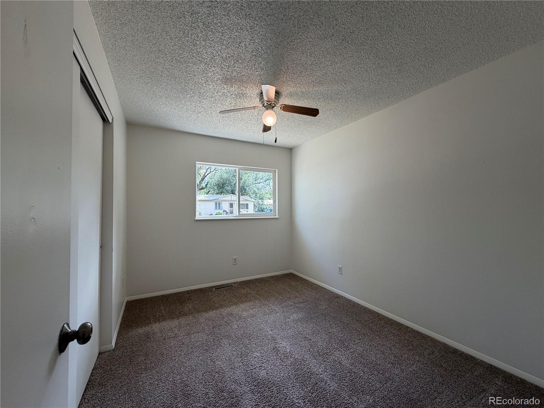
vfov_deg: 85.7
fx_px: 220
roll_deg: +0.5
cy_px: 204
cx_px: 272
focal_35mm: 14
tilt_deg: +0.7
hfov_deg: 102.1
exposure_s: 1/121
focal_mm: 2.22
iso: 100
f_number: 2.2
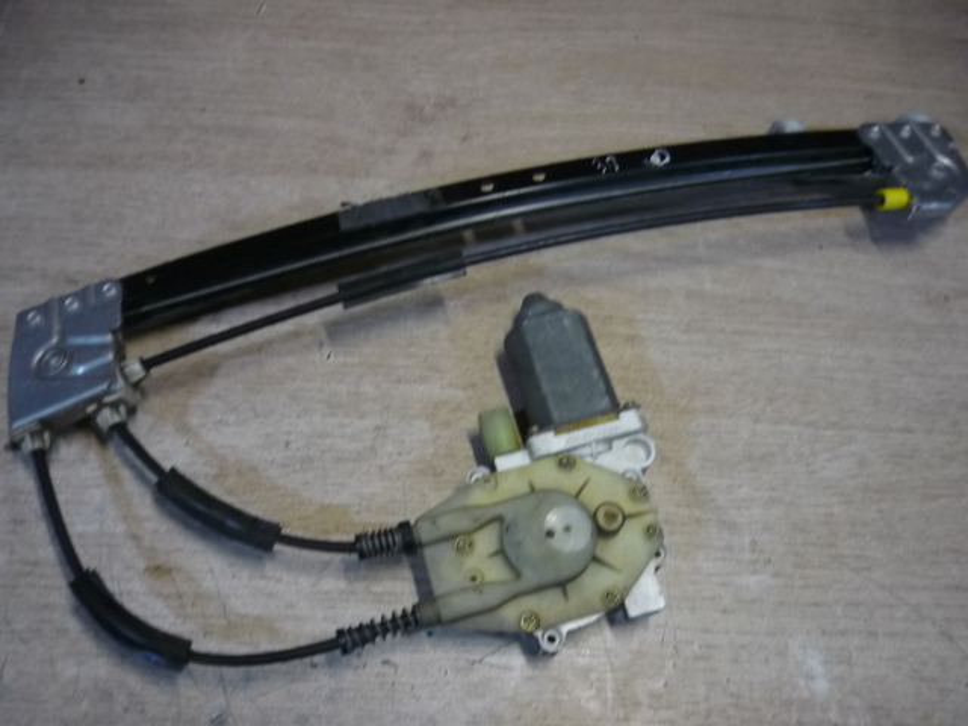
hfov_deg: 55.4
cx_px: 484
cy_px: 363
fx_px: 923
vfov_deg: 42.9
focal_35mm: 33
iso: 250
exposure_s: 1/30
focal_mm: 5.5
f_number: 2.8
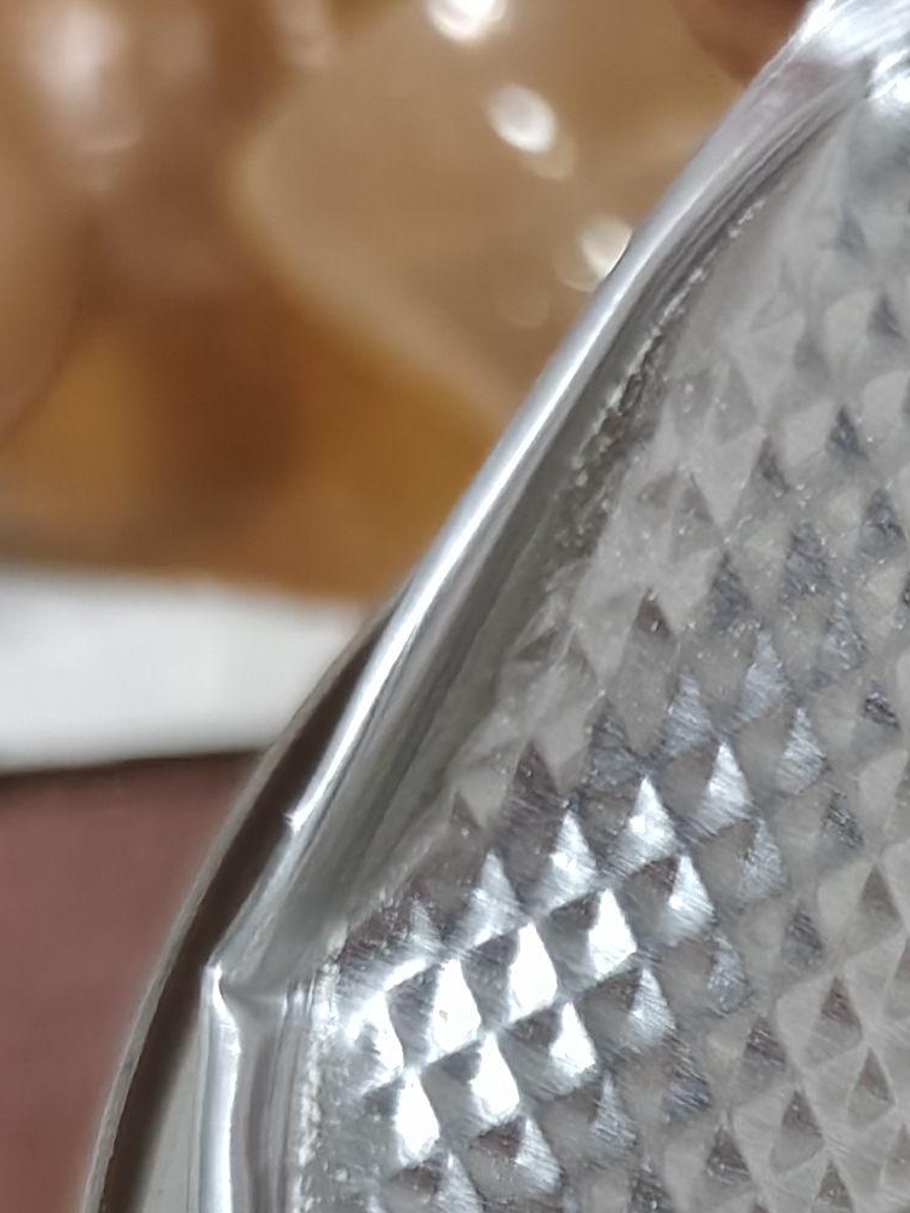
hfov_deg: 14.3
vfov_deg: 19.8
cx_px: 1525
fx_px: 3293
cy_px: 1379
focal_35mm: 94
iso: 731
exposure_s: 1/260
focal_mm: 5.6
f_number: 1.57
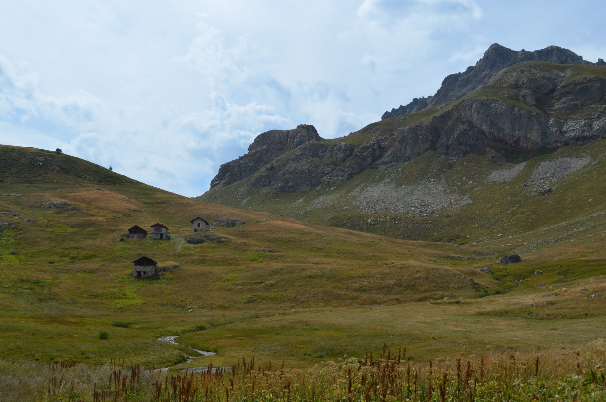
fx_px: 731
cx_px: 303
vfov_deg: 30.7
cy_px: 201
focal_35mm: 44
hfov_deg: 45.0
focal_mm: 29
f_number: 9
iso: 100
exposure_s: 1/320
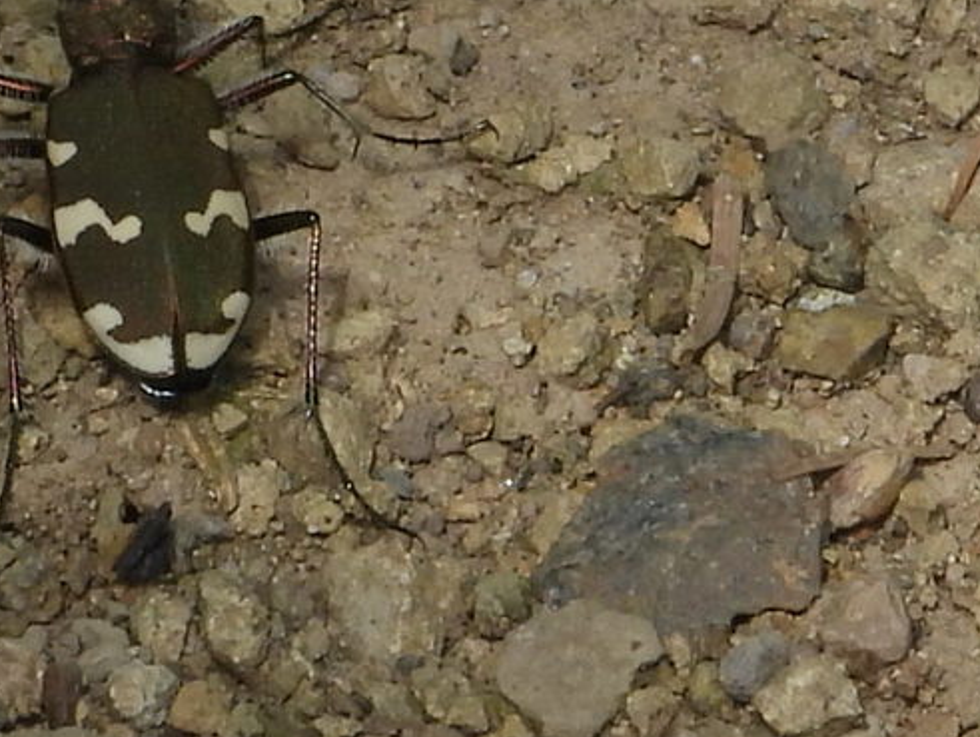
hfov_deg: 2.6
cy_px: 234
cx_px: 167
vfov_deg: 2.0
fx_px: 21305
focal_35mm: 752
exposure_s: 1/125
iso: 100
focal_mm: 77.8
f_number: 8
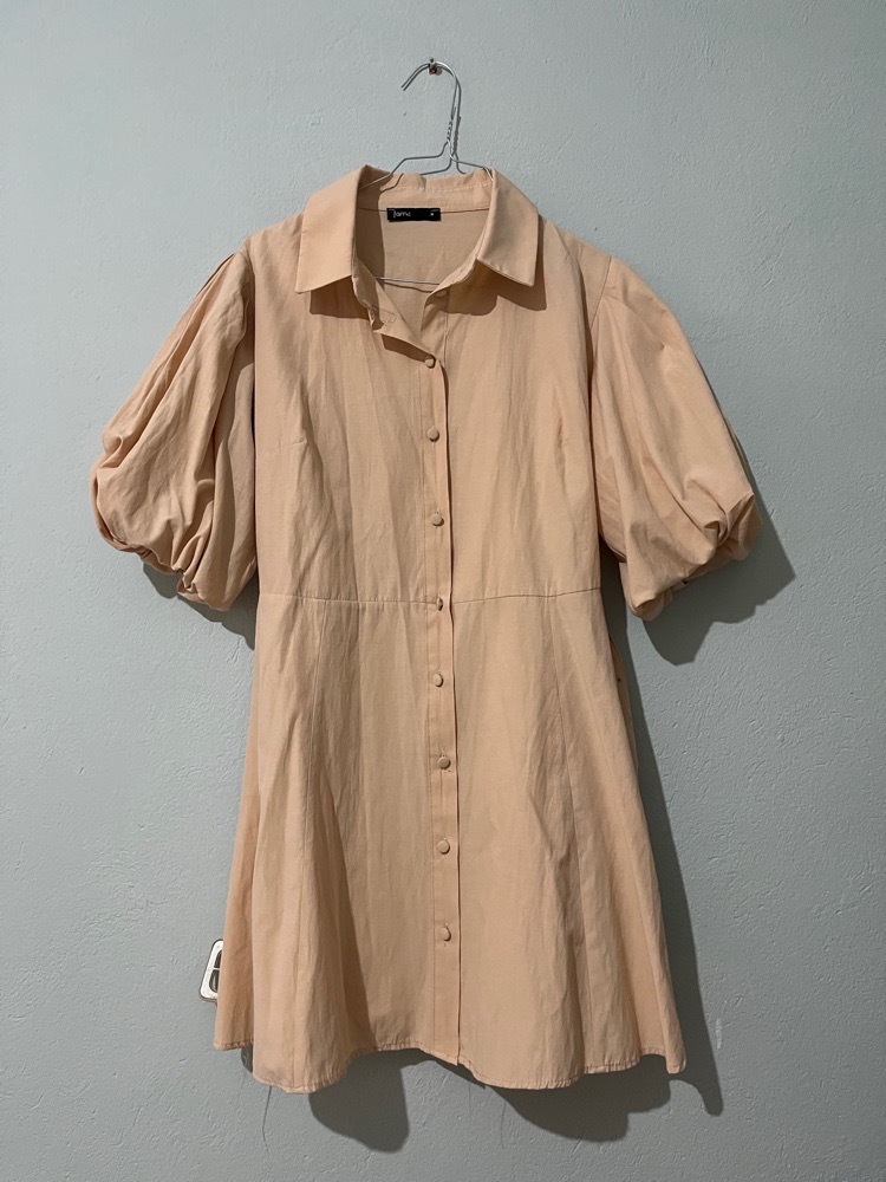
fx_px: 887
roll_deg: +1.0
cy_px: 591
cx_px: 443
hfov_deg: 53.1
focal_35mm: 26
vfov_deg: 67.3
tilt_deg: +2.4
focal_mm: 5.1
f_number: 1.6
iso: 400
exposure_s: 1/50
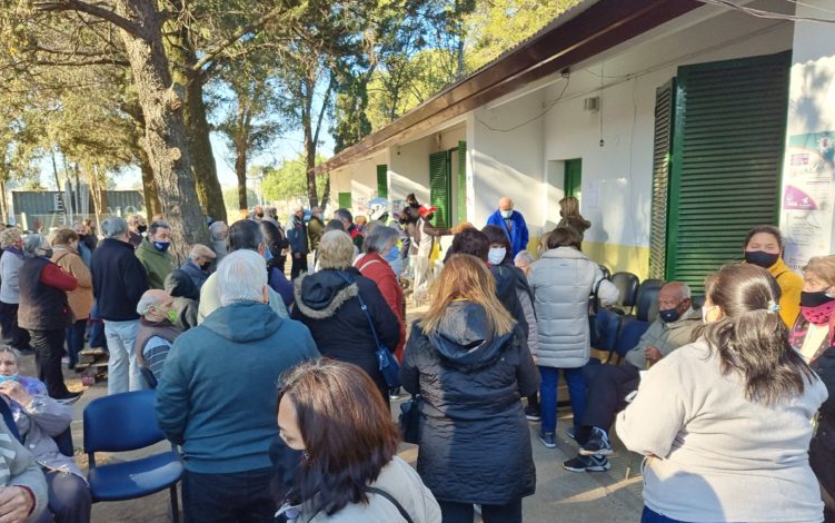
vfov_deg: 47.5
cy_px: 304
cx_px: 411
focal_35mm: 26
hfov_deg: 70.4
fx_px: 592
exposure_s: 1/101
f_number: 1.8
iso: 50
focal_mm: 6.7
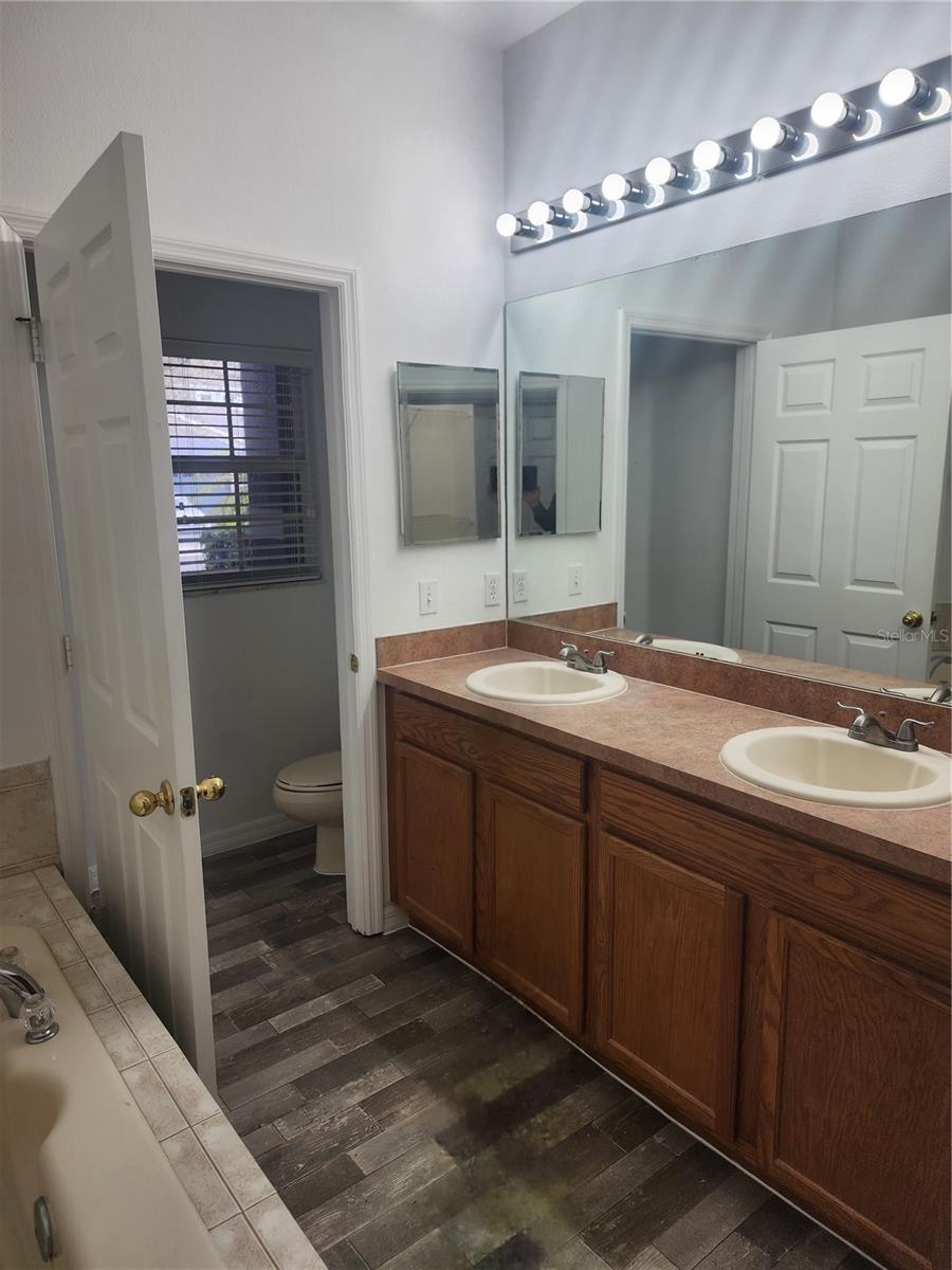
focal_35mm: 23
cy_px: 635
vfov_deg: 73.9
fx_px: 843
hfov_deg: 58.9
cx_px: 476
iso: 25
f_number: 1.8
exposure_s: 1/120
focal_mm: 6.4
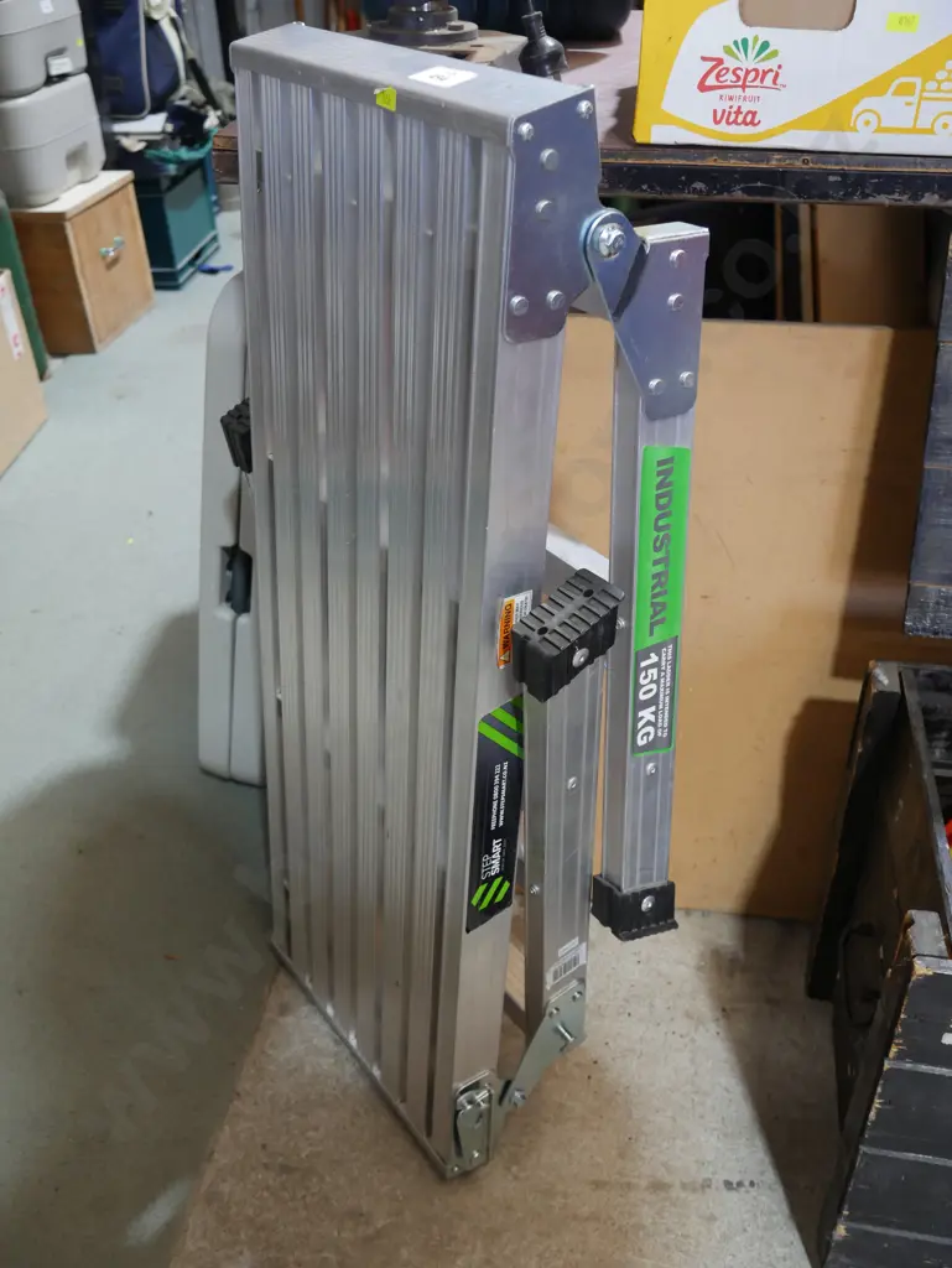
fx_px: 1172
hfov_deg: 44.2
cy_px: 634
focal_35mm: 32
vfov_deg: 56.8
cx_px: 476
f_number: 3.6
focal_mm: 16
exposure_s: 1/60
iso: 640
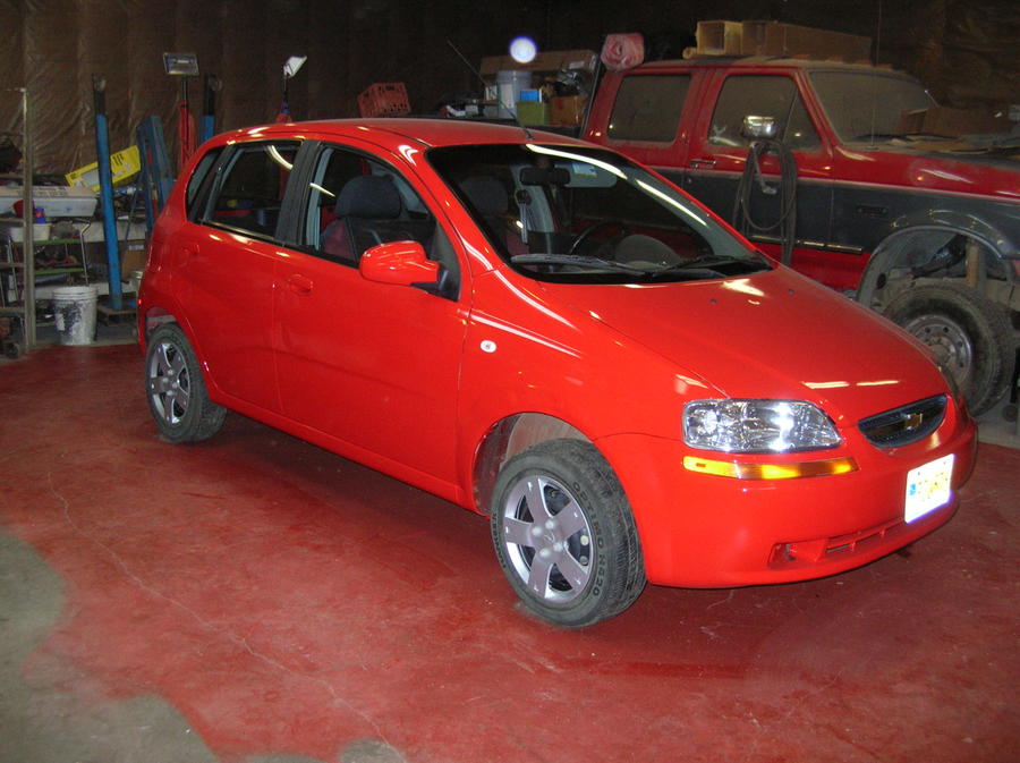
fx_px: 1060
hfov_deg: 51.4
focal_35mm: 36
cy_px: 382
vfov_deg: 39.6
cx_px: 510
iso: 127
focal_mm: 6
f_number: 2.7
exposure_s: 1/60.1
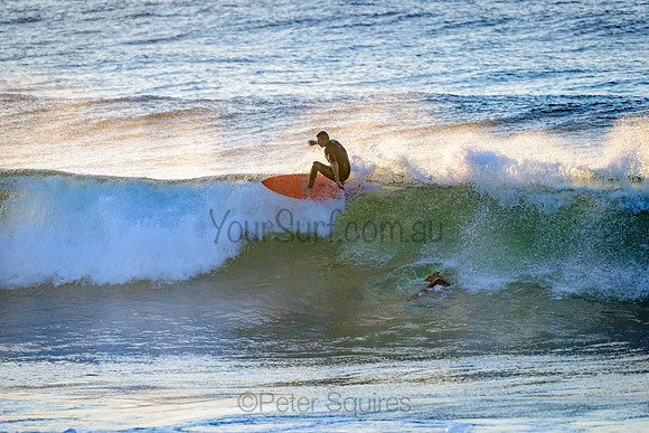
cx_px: 324
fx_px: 9017
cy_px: 216
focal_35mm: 500
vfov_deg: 2.8
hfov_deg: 4.1
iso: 800
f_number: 5.6
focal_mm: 500
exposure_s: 1/2000
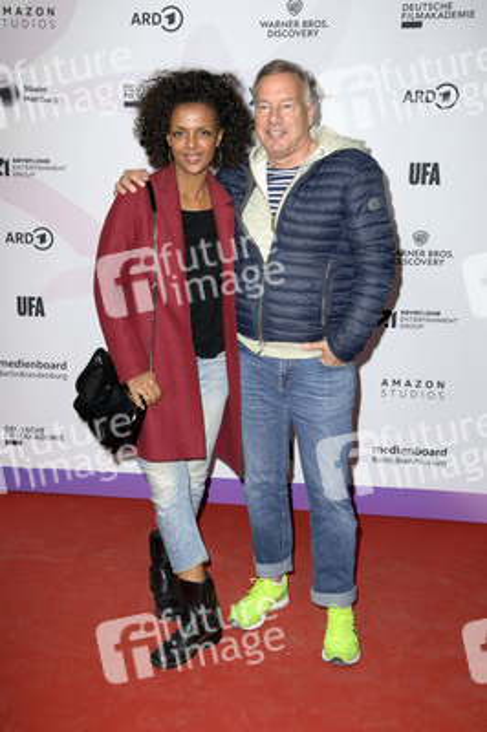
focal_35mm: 40
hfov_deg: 33.3
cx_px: 244
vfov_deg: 48.5
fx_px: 813
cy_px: 366
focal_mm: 40
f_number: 6.3
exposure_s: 1/250
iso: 400
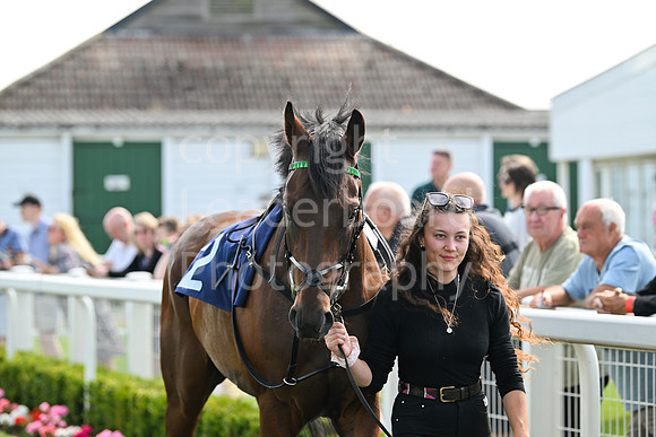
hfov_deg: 13.7
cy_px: 218
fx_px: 2734
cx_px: 328
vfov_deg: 9.2
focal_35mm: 150
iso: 400
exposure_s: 1/1000
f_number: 4.5
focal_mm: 150
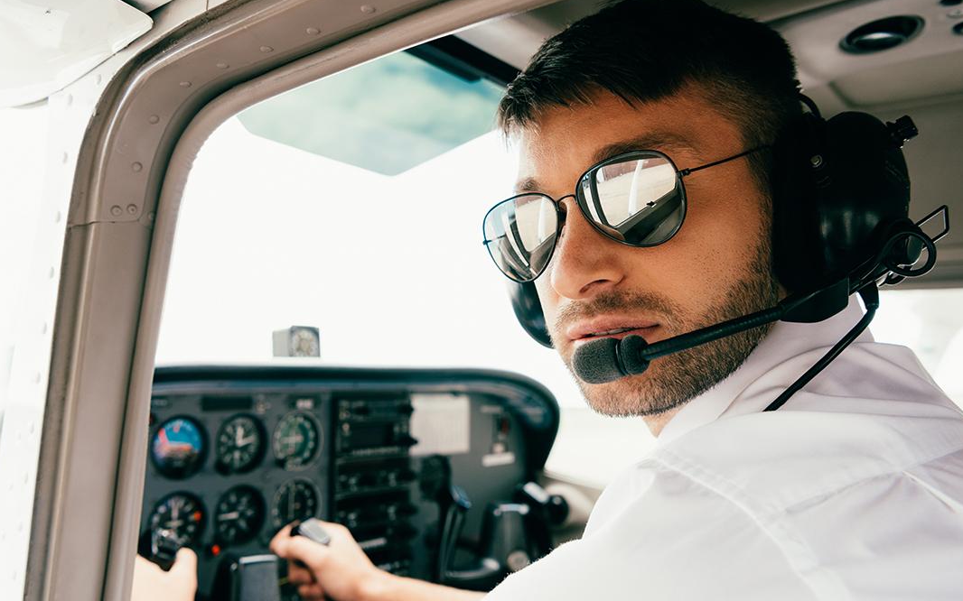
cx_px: 479
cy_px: 319
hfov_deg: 59.7
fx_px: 840
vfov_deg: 39.4
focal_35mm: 32
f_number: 5
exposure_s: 1/160
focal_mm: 31
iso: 320
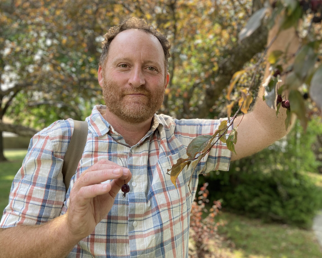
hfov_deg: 58.8
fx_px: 286
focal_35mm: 30
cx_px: 155
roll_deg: +1.2
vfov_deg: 48.5
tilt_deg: +0.3
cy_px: 128
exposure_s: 1/167
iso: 20
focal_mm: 3.99
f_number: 1.8
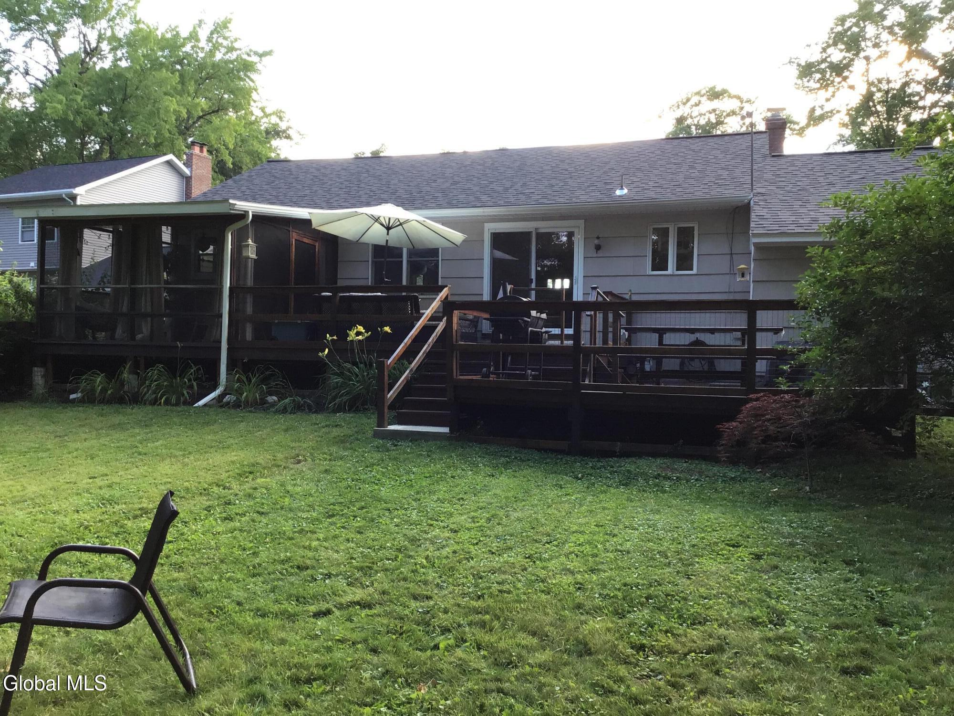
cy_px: 358
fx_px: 854
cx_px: 477
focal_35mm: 31
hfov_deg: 58.4
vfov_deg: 45.4
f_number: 2.4
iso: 40
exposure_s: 1/120
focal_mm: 3.3
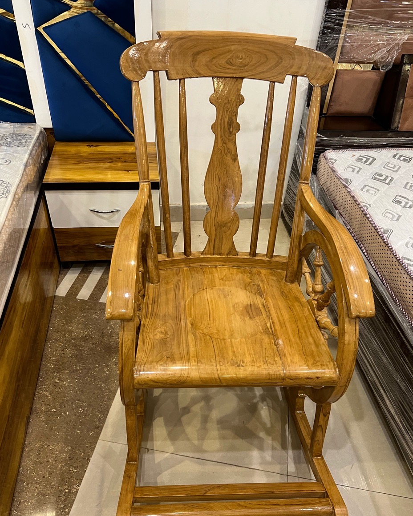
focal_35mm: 28
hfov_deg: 51.5
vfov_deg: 62.1
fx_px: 428
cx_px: 206
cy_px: 276
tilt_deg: -38.9
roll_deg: -4.1
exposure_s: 1/50
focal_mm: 5.7
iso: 160
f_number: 1.5
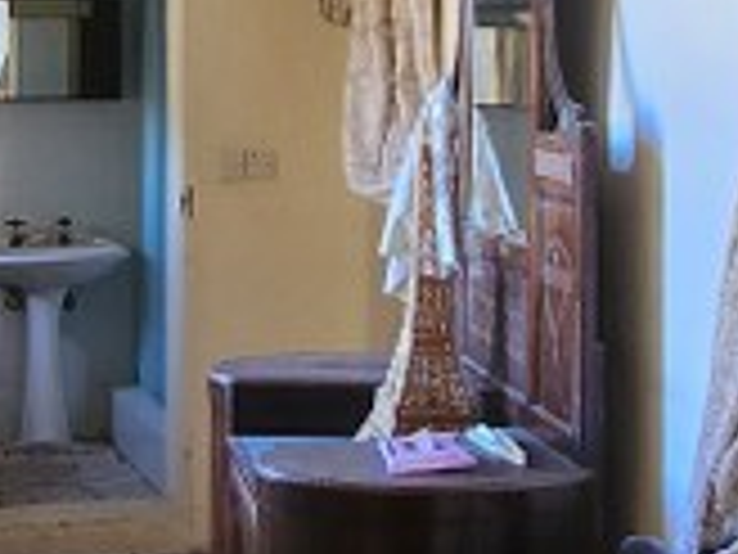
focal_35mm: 74
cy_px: 167
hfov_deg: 26.3
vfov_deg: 19.8
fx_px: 1578
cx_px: 286
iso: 250
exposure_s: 1/50
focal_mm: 1.7
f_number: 2.2
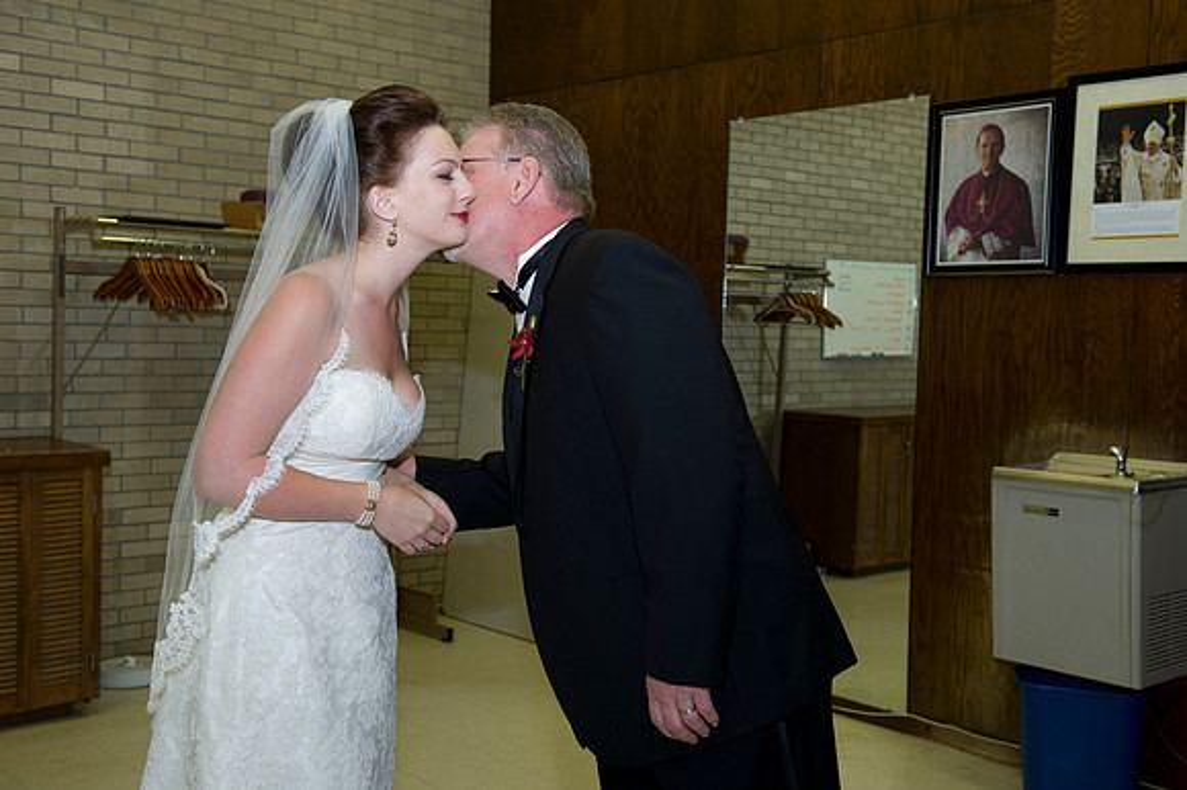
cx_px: 594
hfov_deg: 46.4
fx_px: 1384
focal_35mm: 42
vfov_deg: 31.9
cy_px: 395
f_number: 5.6
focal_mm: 42
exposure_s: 1/100
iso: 800
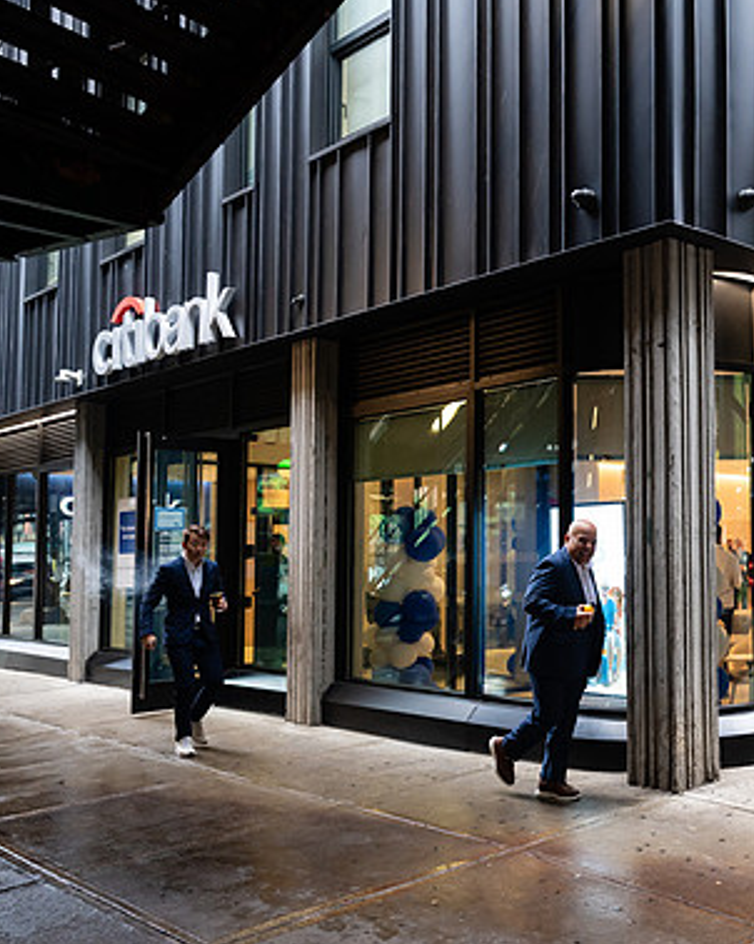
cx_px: 684
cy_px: 469
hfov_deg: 37.4
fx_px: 1033
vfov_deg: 49.1
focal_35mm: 37
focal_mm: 25.5
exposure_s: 1/160
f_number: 4
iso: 1600
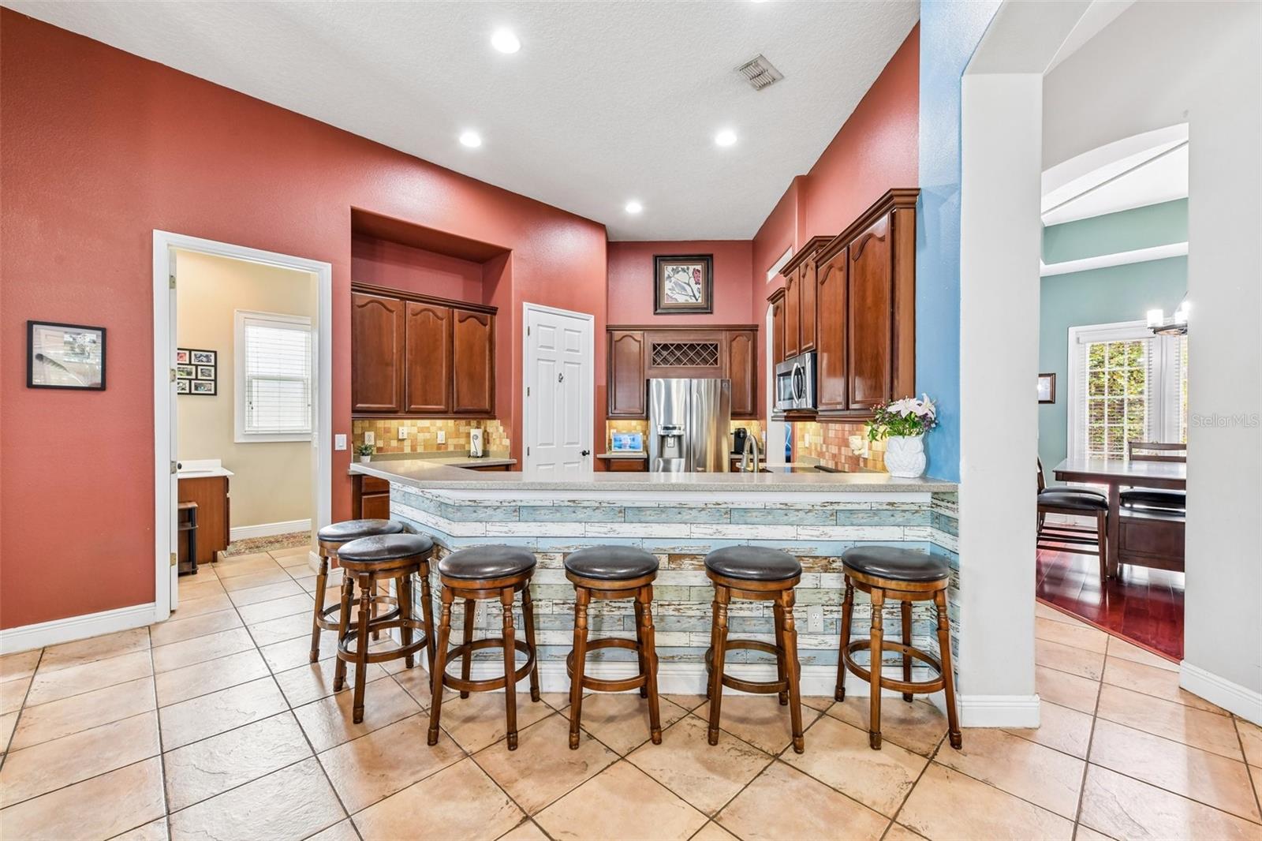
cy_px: 420
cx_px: 631
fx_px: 491
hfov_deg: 104.3
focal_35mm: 14
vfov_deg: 81.2
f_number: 8
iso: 400
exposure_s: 1/5
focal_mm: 14
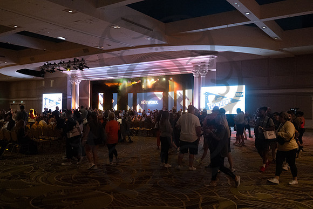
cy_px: 104
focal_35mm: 35
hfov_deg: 54.4
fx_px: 304
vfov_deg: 37.9
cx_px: 156
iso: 8000
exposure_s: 1/200
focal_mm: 35
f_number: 2.8
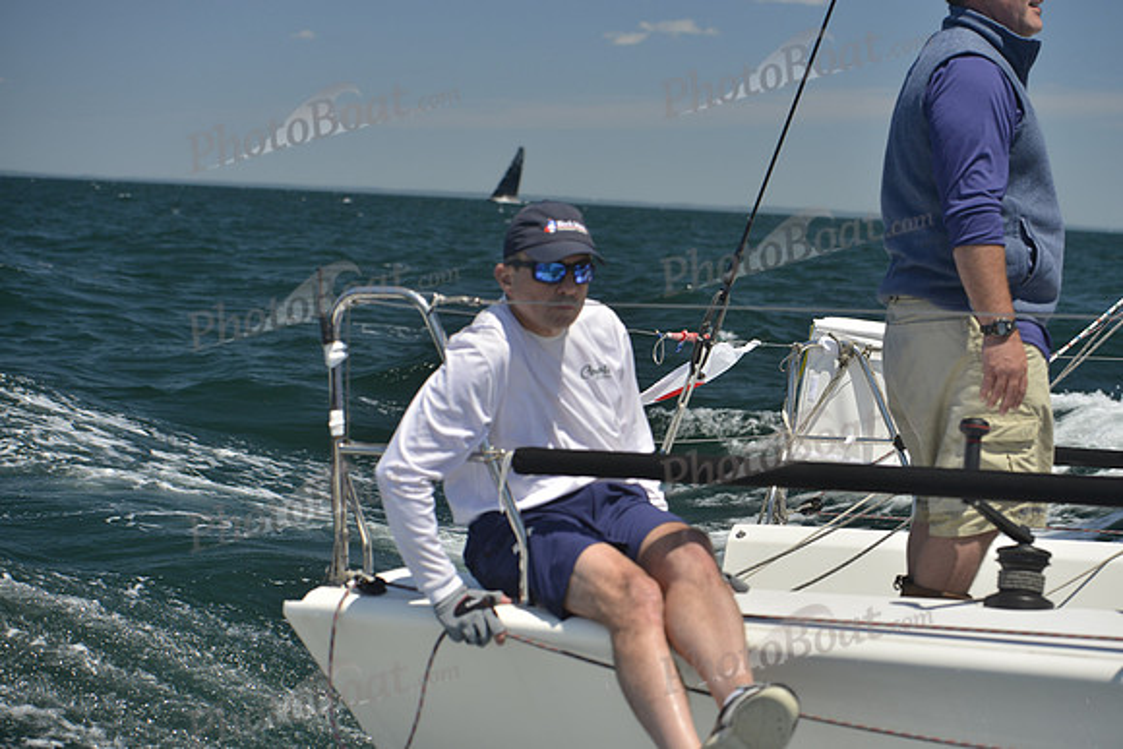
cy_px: 374
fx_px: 3182
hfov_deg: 20.0
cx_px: 562
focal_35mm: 102
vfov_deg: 13.4
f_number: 4.5
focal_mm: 102
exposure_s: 1/1250
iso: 280
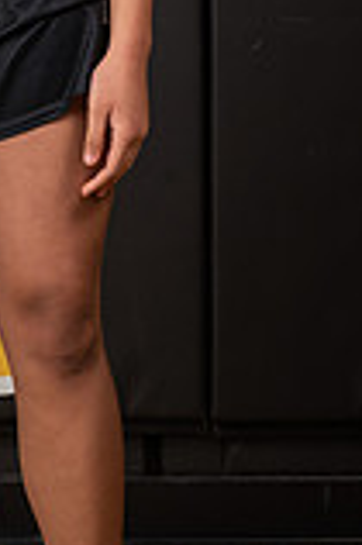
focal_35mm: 290
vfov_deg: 7.0
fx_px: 4383
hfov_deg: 4.7
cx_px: -36
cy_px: -200
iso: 100
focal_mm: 102
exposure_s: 1/125
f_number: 9
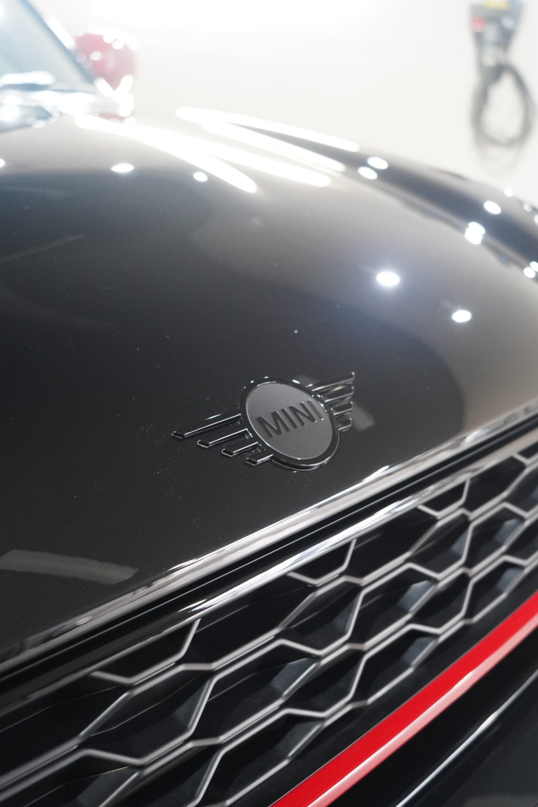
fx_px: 829
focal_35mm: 37
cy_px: 425
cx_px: 283
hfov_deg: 35.9
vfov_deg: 51.9
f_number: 5
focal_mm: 35
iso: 5000
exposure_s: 1/60
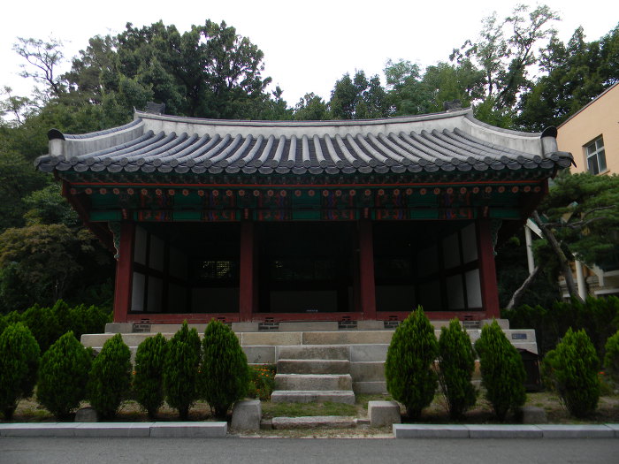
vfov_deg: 49.7
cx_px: 310
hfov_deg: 63.4
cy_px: 232
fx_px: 501
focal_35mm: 28
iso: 80
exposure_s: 1/69.8
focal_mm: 5
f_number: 3.5
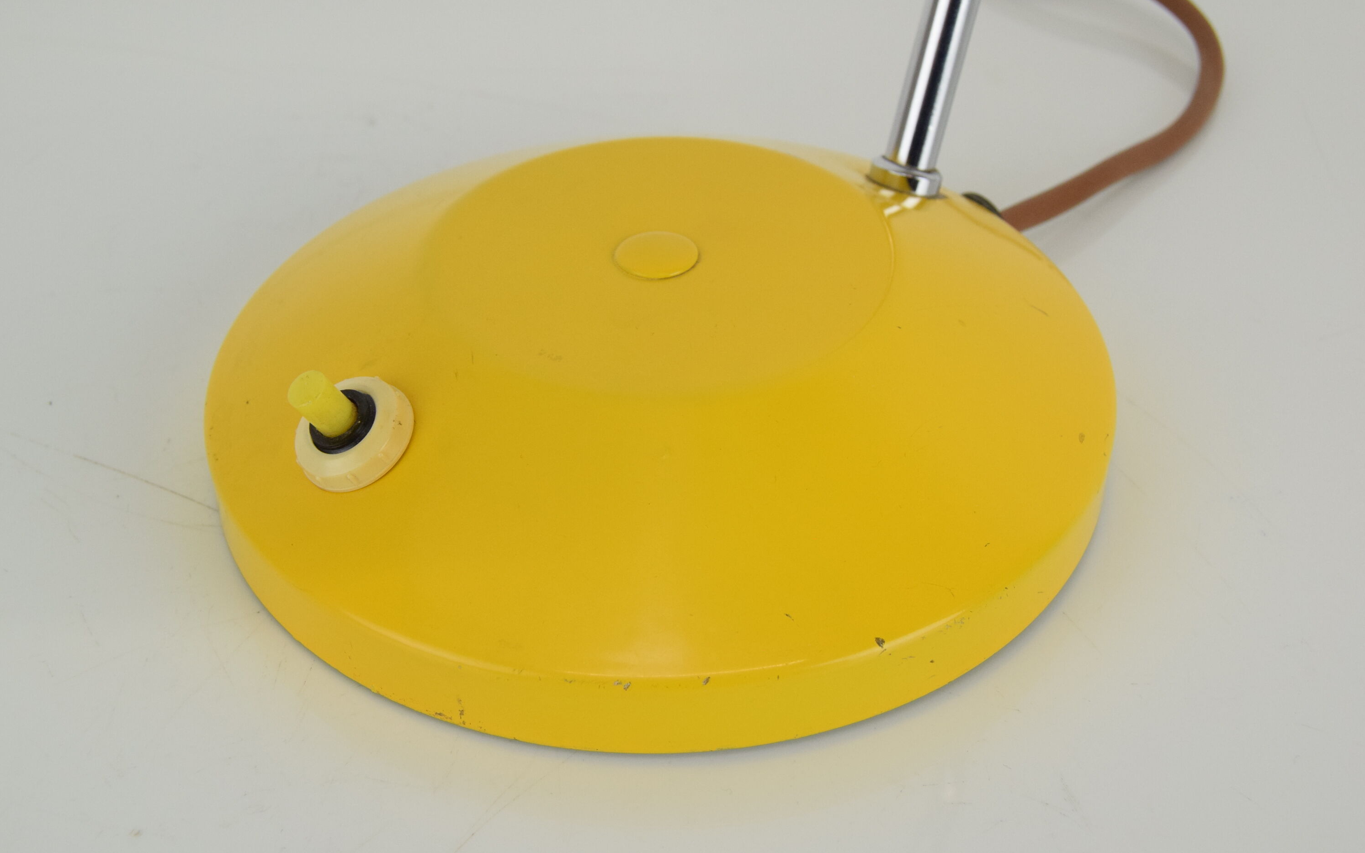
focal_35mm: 48
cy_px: 412
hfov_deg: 42.2
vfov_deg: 27.1
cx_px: 683
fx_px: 1767
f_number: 9
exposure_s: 1/320
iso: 1600
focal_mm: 31
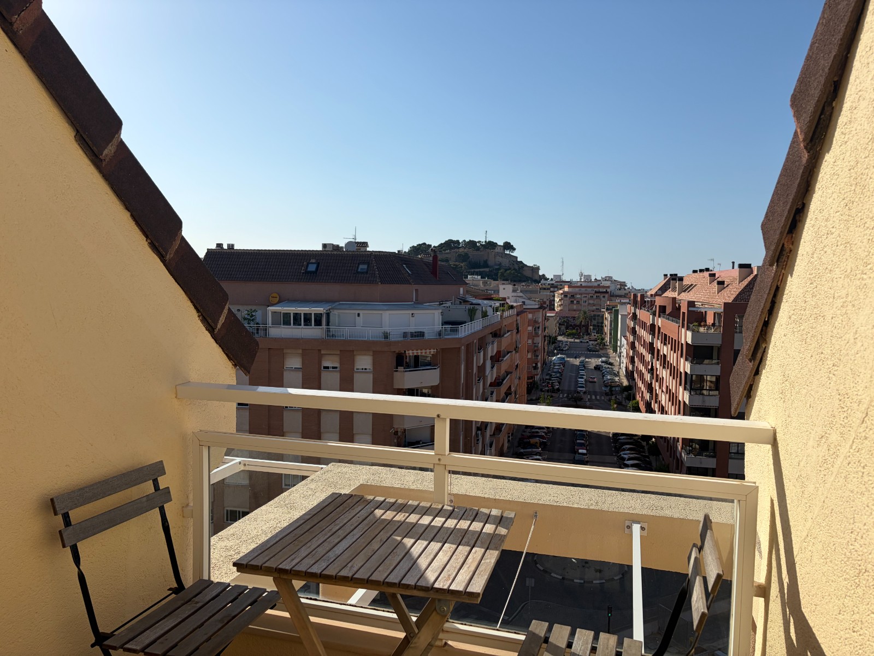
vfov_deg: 53.1
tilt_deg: -3.6
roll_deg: -0.2
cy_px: 328
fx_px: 656
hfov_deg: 67.3
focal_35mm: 26
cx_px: 437
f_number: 1.6
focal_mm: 5.96
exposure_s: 1/6993
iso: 50
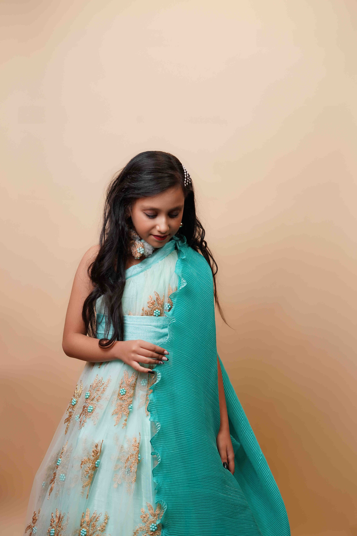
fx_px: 744
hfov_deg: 27.0
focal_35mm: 50
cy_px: 268
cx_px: 178
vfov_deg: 39.6
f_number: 2.8
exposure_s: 1/200
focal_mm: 50
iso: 400
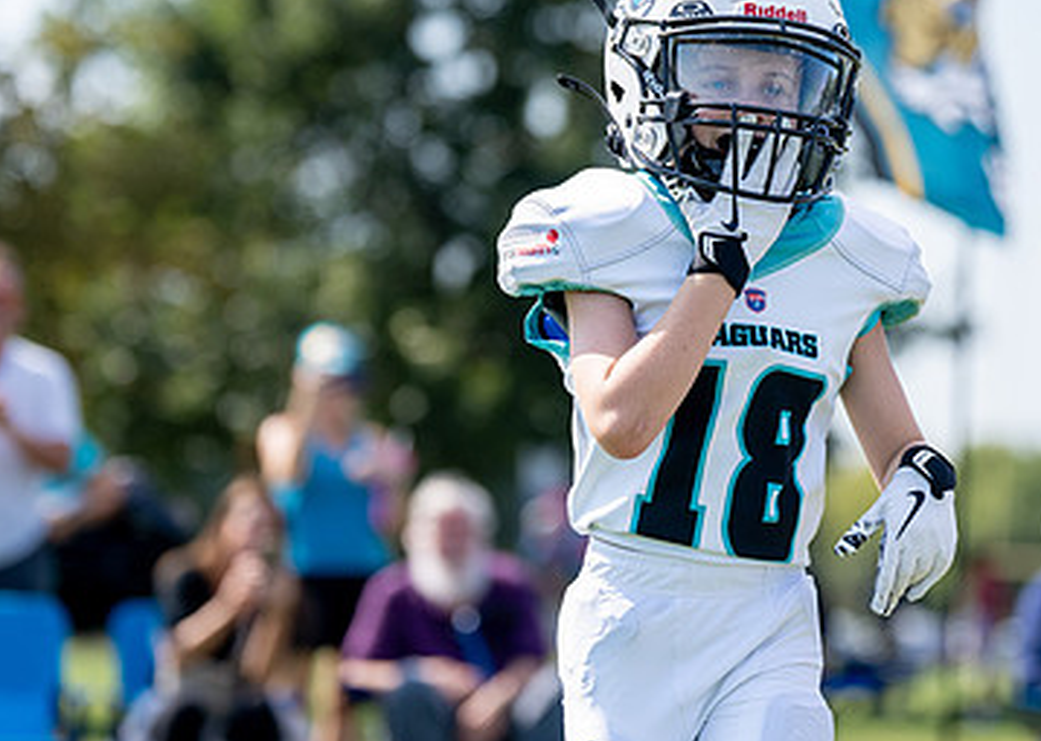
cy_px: 193
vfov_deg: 6.4
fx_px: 6646
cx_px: 675
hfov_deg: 9.0
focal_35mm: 225
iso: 200
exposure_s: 1/2500
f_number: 2.8
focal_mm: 123
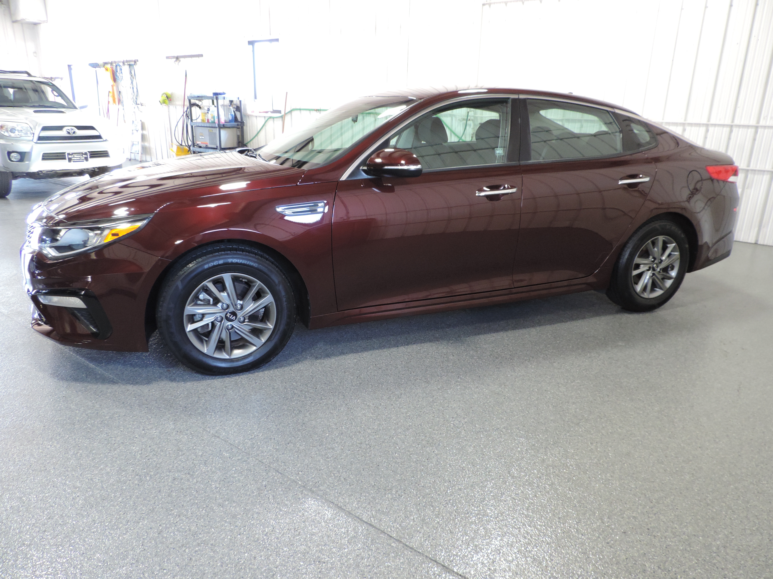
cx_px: 386
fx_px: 536
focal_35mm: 24
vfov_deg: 56.8
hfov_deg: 71.6
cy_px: 290
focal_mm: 4.3
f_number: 3
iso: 360
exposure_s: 1/30
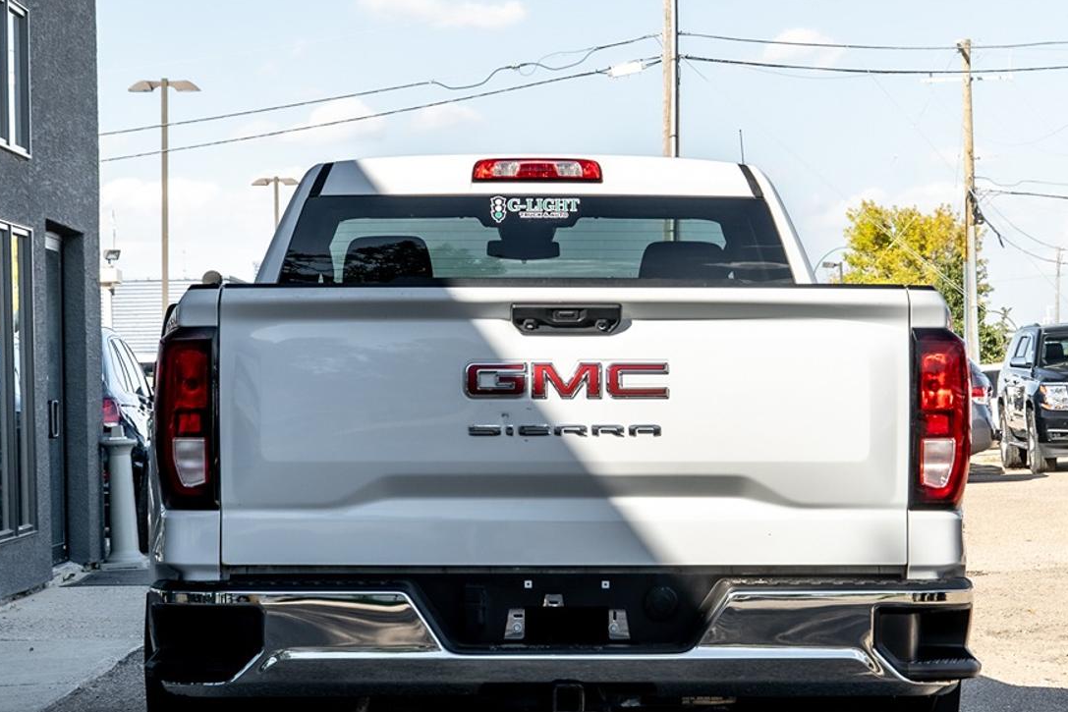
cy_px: 266
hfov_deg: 17.5
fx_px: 3471
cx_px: 545
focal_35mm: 117
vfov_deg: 11.7
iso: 100
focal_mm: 57
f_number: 8
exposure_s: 1/160
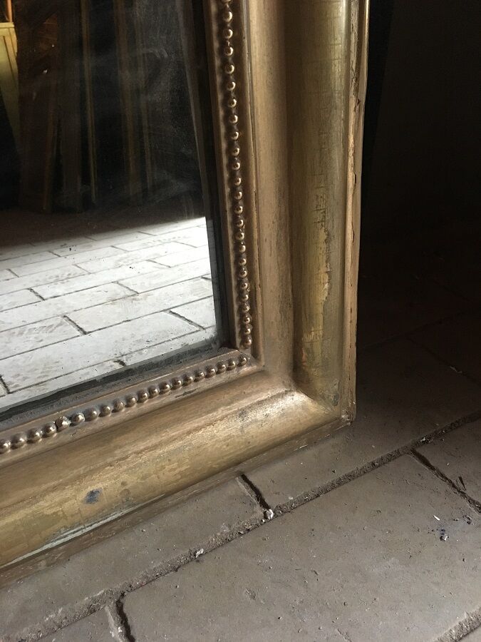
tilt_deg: -31.1
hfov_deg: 48.2
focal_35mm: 29
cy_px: 321
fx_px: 537
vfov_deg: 61.7
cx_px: 240
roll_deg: +0.3
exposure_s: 1/25
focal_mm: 4.15
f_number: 2.2
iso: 200
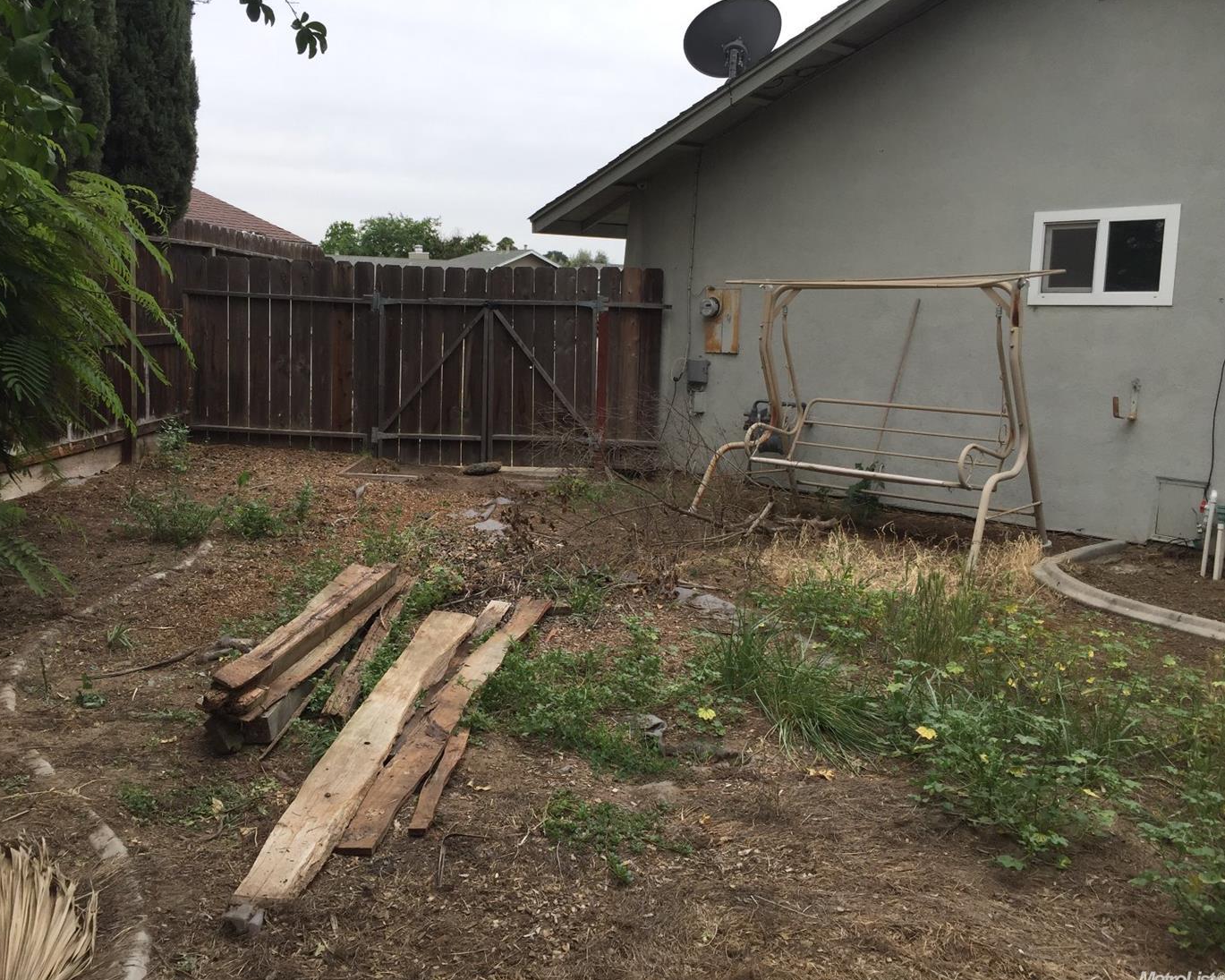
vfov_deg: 47.1
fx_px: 1124
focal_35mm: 31
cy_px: 486
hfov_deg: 57.1
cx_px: 557
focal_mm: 4.15
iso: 32
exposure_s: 1/1163
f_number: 2.2
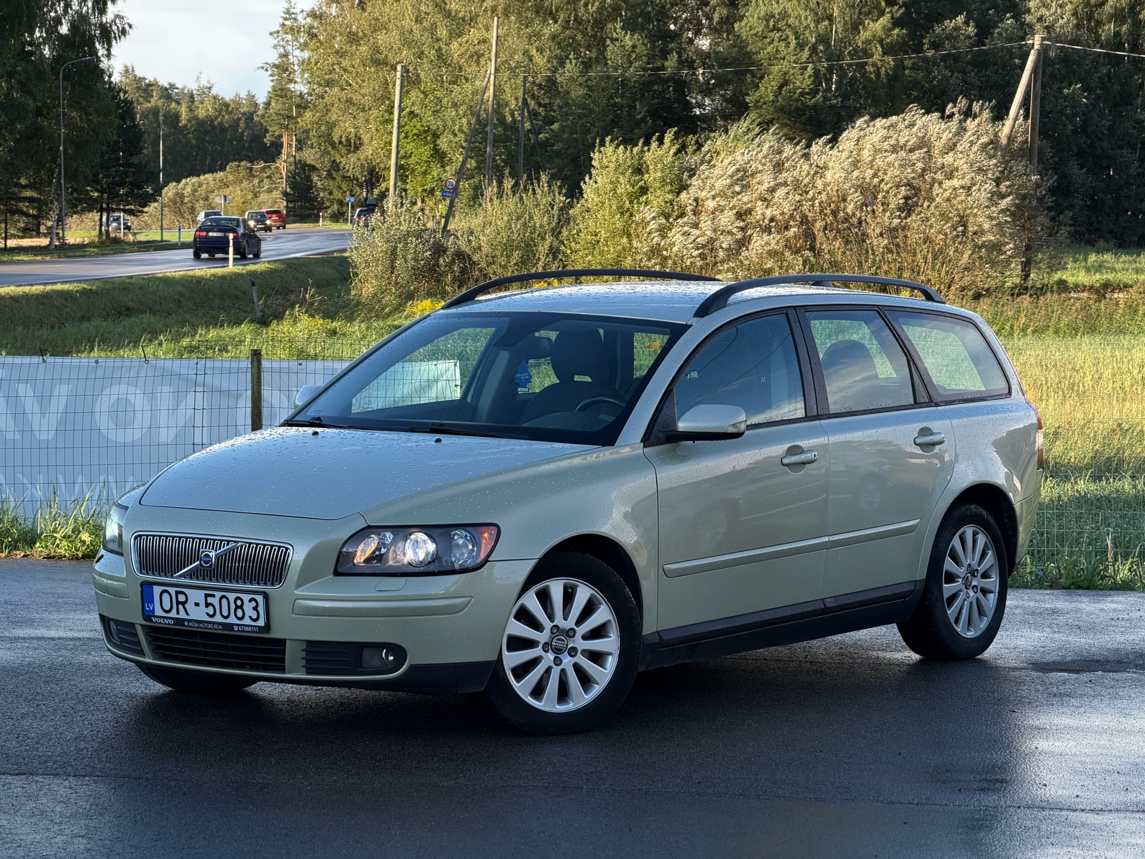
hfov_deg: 19.6
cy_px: 430
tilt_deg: -4.2
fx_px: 3308
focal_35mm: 100
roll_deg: +0.1
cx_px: 572
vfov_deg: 14.8
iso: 50
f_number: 2.8
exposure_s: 1/395
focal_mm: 16.89
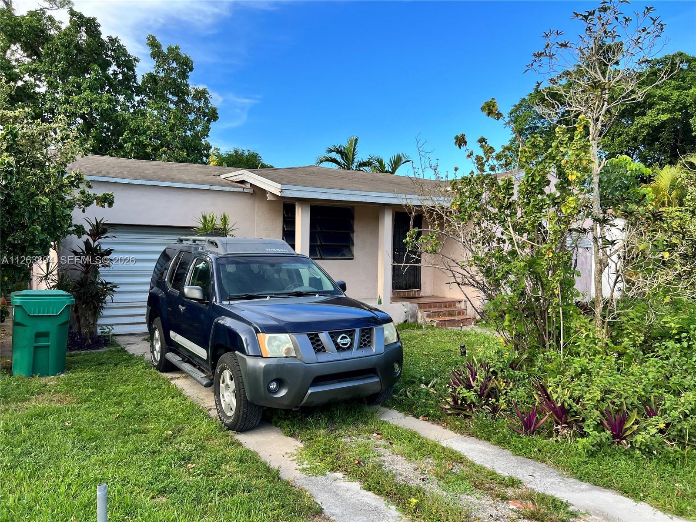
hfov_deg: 67.3
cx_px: 348
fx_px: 523
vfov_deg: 53.1
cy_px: 261
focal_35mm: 26
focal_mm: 5.7
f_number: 1.5
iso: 50
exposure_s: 1/743
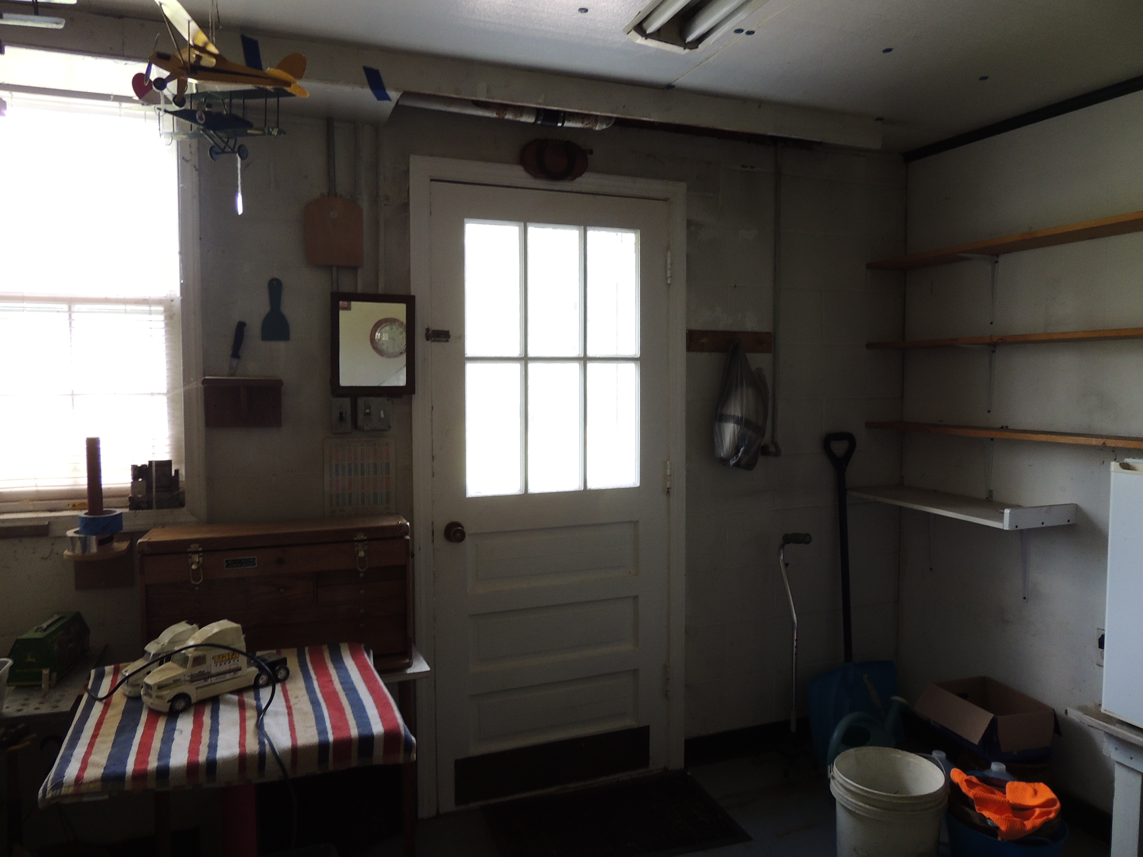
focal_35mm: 24
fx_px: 792
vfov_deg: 56.8
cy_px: 428
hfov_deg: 71.6
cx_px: 572
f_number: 3
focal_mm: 4.3
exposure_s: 1/30
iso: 200
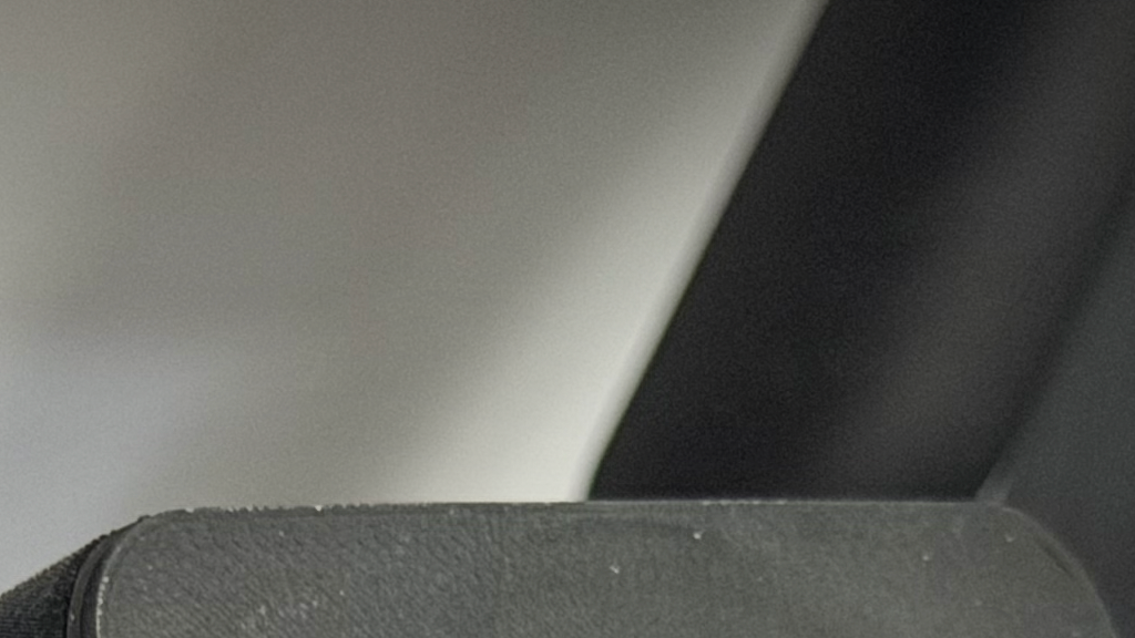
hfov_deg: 10.5
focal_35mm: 206
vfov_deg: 5.6
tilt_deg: -11.2
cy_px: 1640
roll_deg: -0.3
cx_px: 492
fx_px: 6200
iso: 250
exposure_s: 1/60
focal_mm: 6.76
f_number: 1.78
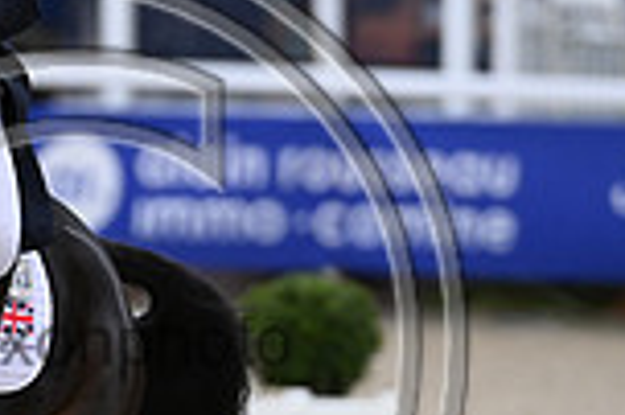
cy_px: 286
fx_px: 21851
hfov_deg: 1.6
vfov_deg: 1.1
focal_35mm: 1260
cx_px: -4
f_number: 4.5
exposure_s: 1/1000
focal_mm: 330
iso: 640
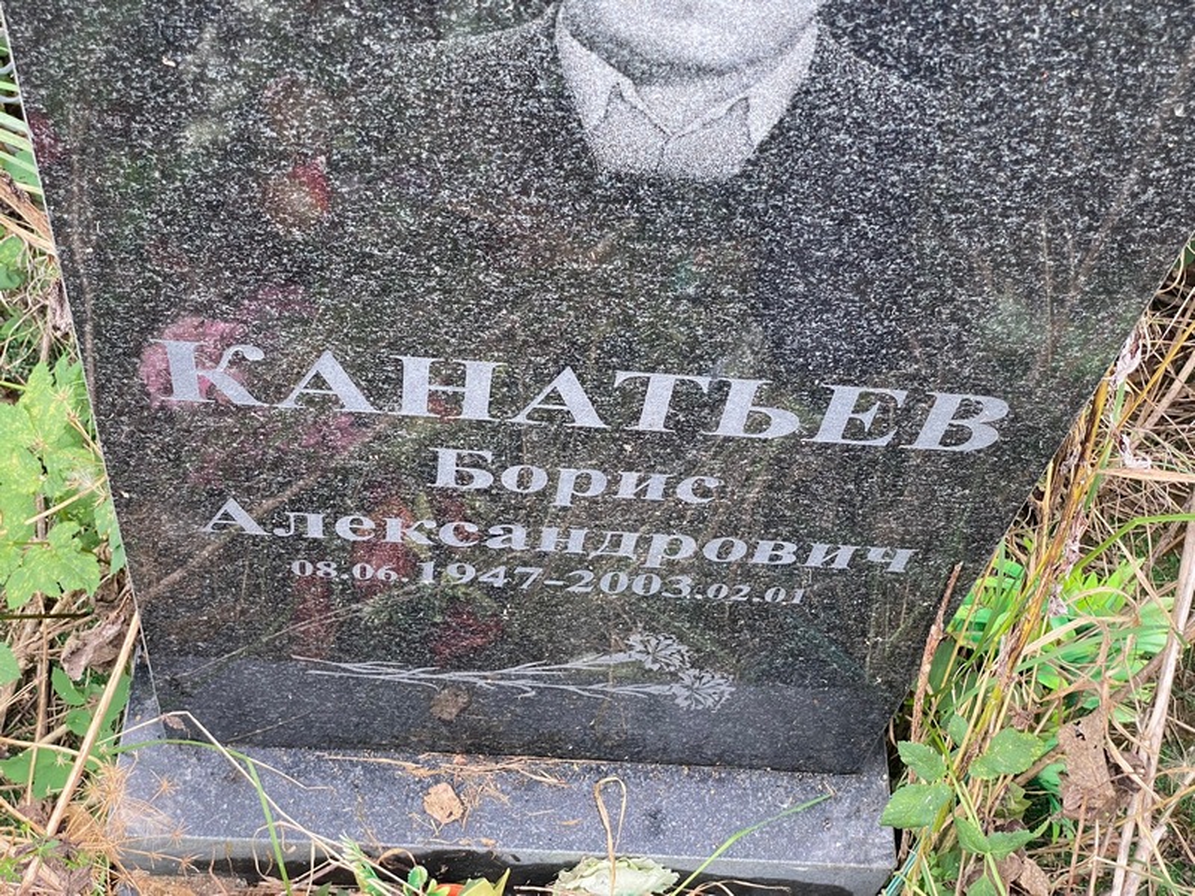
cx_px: 598
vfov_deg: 28.0
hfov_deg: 36.8
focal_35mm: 52
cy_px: 448
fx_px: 1795
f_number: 2
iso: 64
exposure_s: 1/122
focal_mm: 6
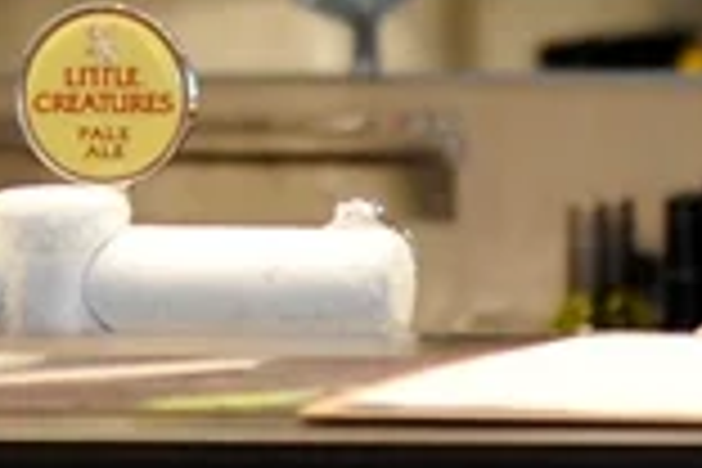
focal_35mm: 460
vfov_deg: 3.0
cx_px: -153
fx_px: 8969
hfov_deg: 4.5
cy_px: -236
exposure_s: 1/50
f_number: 2.8
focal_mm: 70
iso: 800
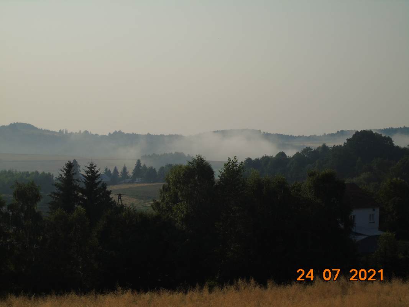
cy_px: 154
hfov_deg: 20.9
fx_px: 1111
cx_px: 204
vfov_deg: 15.7
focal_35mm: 94
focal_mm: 17
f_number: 5.3
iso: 80
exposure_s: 1/1000
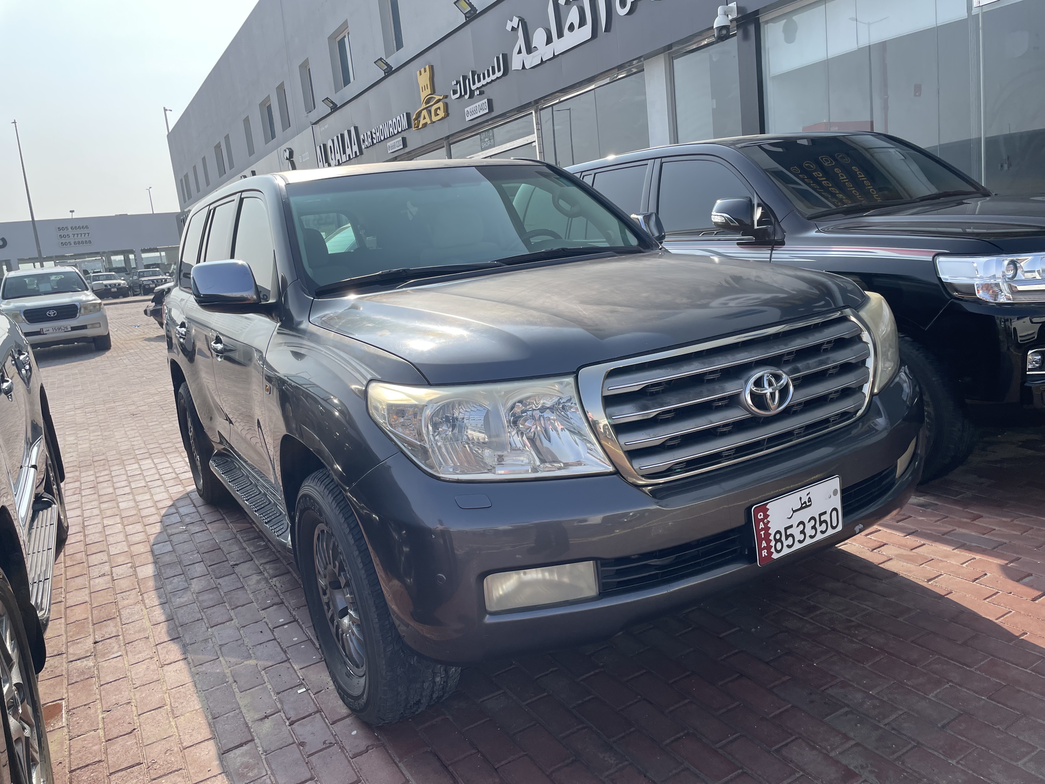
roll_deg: +5.2
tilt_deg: -10.2
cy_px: 392
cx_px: 522
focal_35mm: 26
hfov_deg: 67.3
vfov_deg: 53.1
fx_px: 785
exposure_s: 1/2451
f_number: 1.6
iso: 32
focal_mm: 4.2
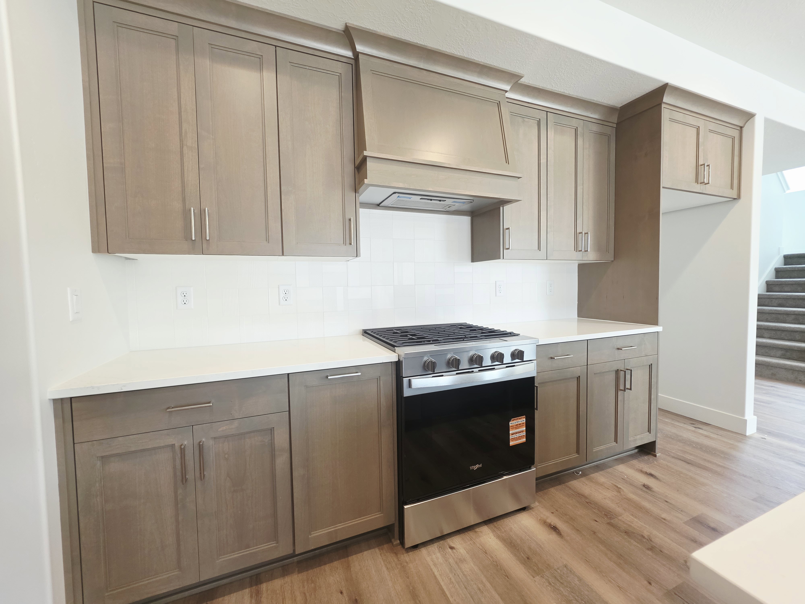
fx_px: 302
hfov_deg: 106.2
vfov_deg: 89.9
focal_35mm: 13
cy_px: 302
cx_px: 402
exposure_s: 1/120
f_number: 1.9
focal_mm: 2.2
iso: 100
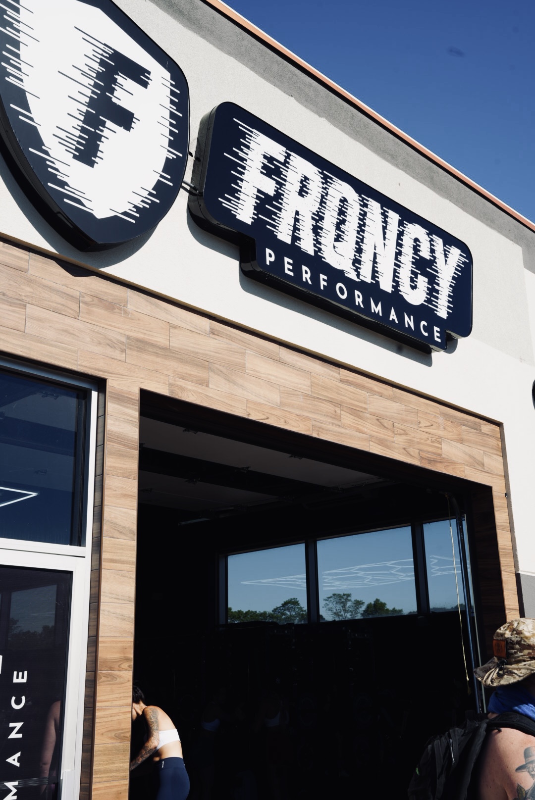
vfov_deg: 46.8
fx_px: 926
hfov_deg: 32.2
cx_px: 268
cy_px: 400
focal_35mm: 42
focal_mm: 41.6
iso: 100
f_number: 10
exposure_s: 1/160
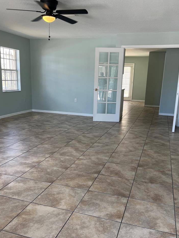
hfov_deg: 42.9
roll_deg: -1.3
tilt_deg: -14.4
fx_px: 227
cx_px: 87
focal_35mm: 33
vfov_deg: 55.2
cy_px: 131
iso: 64
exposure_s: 1/136
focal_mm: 5.7
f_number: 1.5
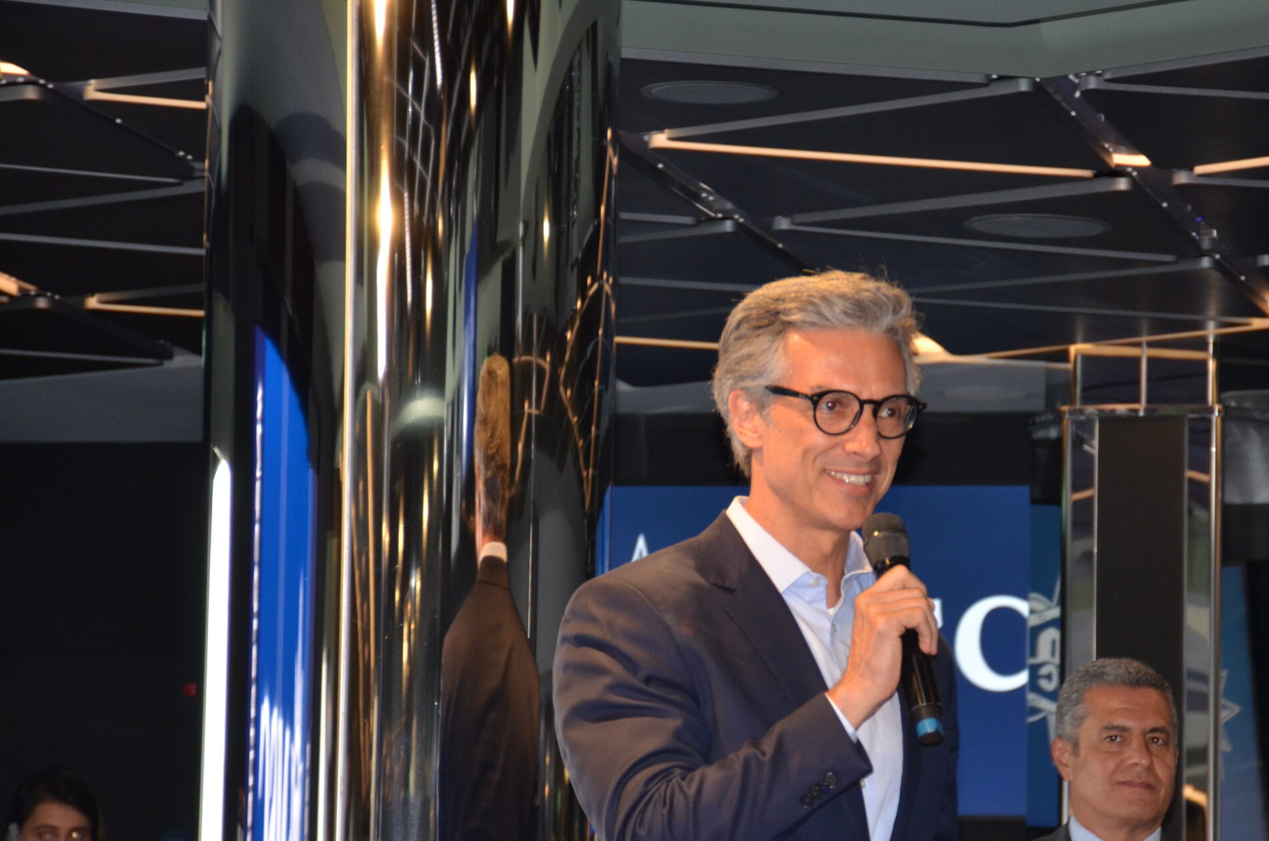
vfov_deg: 7.6
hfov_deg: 11.4
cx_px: 842
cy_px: 542
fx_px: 6368
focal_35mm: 181
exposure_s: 1/60
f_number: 5.3
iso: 800
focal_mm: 90
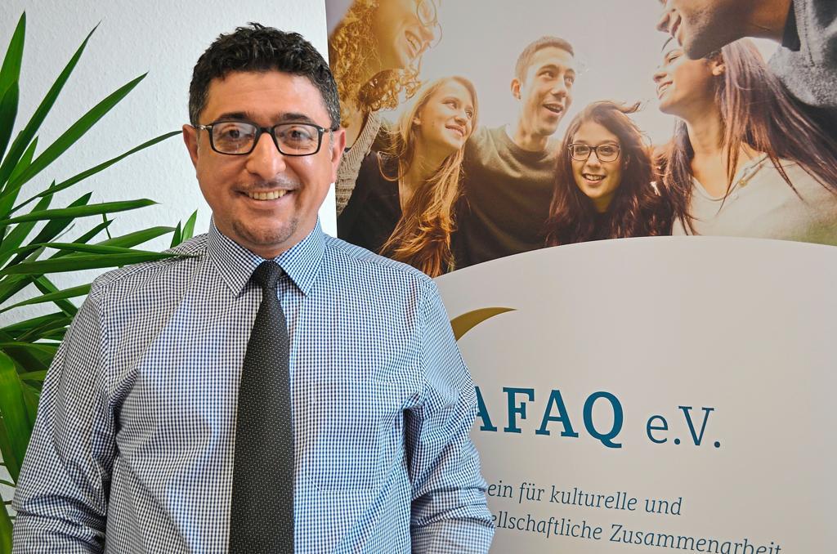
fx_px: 1183
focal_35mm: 51
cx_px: 418
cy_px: 277
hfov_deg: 39.0
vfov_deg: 26.4
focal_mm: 34
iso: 400
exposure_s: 1/60
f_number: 5
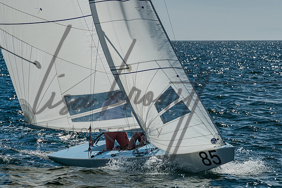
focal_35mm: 267
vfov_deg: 5.1
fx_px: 2093
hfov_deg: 7.7
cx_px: 137
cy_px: 99
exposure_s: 1/1000
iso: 400
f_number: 10
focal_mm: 200
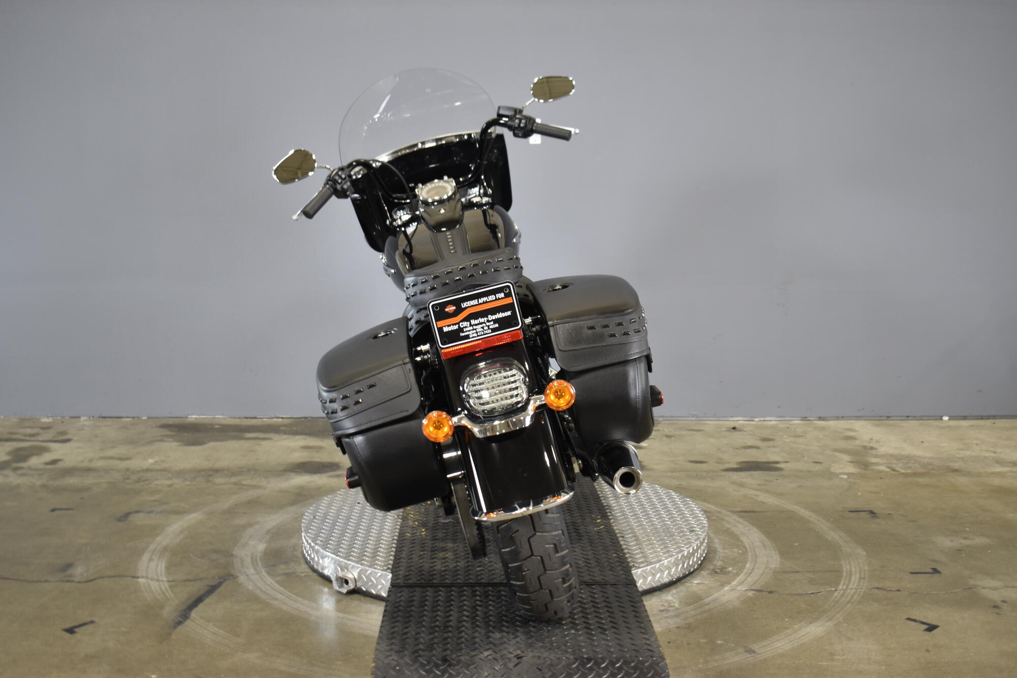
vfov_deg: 34.2
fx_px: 1102
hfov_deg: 49.6
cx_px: 508
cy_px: 339
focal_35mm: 39
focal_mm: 26
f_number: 4
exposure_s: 1/20
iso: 400
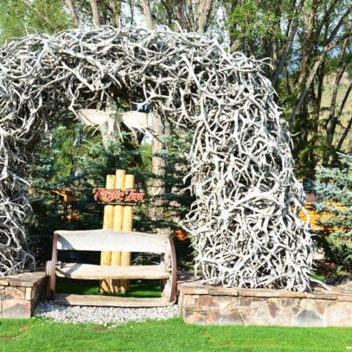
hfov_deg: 38.1
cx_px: 127
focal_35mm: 44
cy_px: 175
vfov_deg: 38.3
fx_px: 506
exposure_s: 1/320
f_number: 9
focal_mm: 22
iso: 200
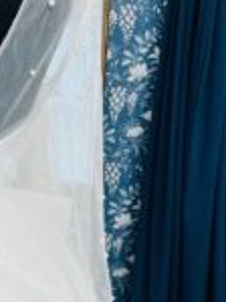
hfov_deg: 18.1
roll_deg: +2.4
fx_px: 646
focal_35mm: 74
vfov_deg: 26.0
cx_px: -91
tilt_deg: -16.5
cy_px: 231
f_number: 1.6
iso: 50
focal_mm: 5.1
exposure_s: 1/100
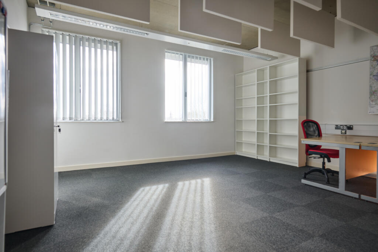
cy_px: 126
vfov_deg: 61.9
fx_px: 210
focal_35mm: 20
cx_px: 189
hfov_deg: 84.0
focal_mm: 20
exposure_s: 1/15
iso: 80
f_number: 8
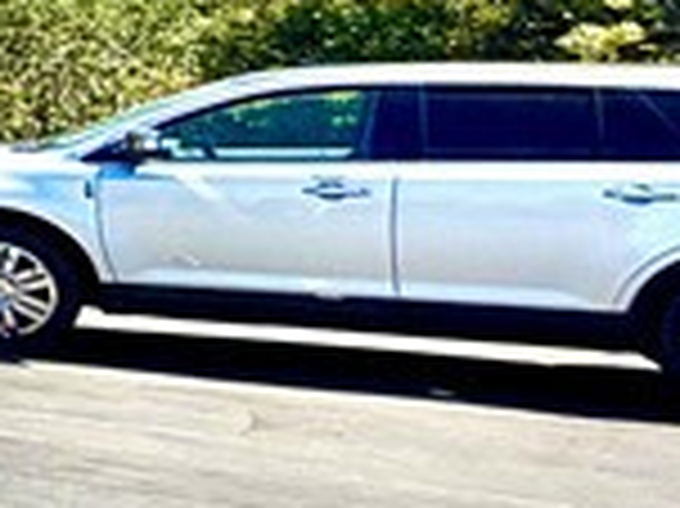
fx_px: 1865
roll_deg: -0.5
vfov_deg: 15.1
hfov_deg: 10.2
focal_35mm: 95
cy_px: -63
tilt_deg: +3.4
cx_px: -1572
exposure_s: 1/770
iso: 25
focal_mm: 2.22
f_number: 2.2
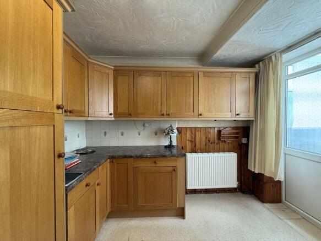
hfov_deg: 102.1
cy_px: 120
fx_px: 130
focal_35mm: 14
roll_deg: +0.8
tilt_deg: +0.2
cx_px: 160
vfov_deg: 85.7
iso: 160
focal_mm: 2.22
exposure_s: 1/100
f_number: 2.2
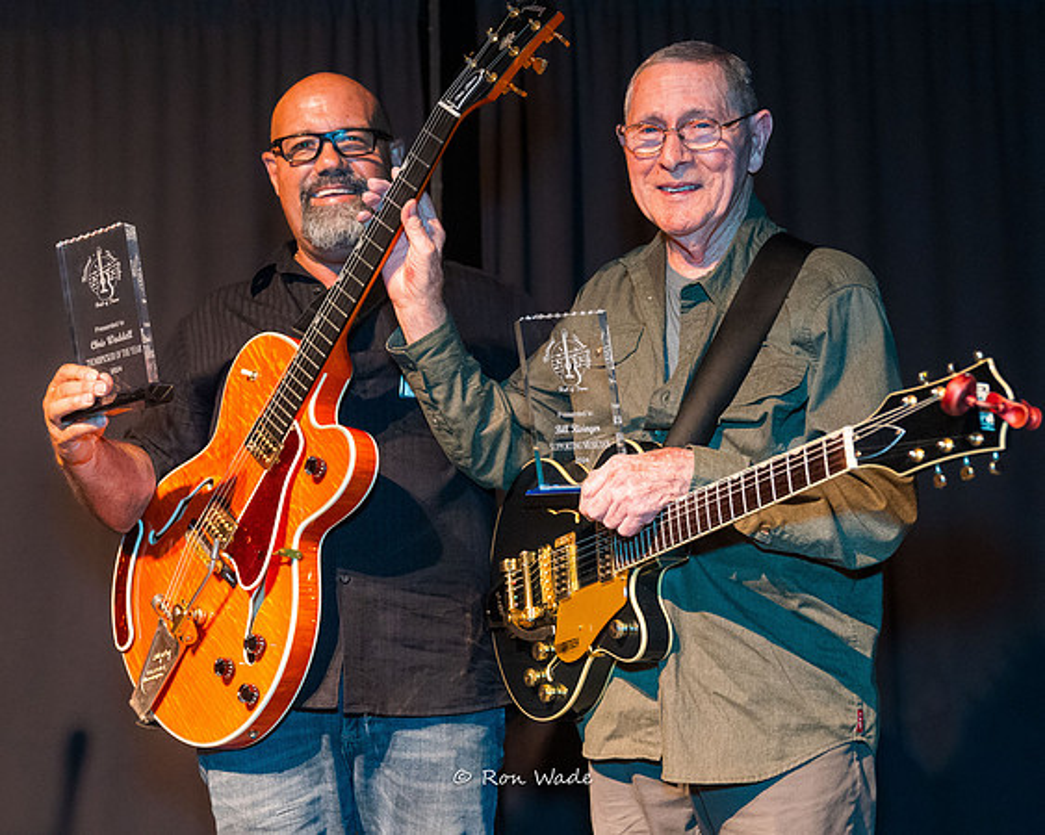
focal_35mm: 62
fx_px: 1919
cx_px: 640
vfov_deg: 24.5
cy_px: 511
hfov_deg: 30.4
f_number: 2.8
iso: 6400
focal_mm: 45
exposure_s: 1/100
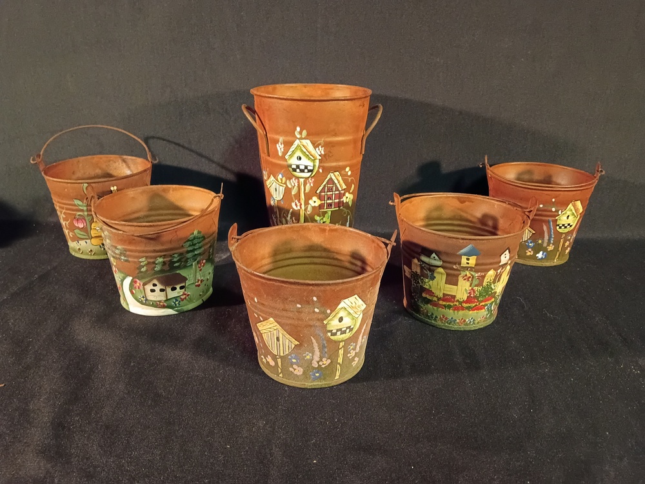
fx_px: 522
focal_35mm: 28
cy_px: 242
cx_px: 322
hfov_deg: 63.4
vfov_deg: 49.7
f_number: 2.2
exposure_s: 1/24
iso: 4440
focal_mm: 3.42
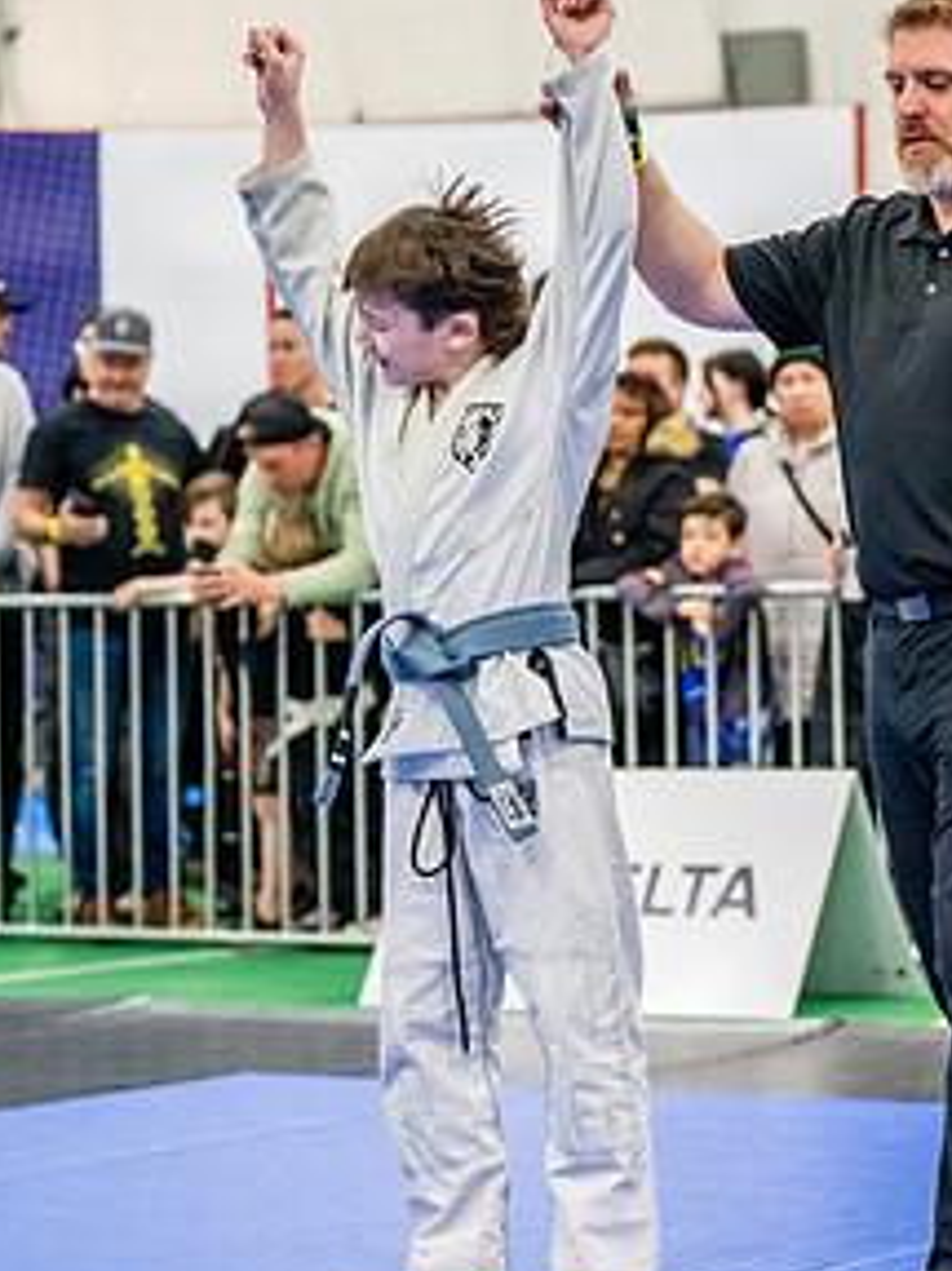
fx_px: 4991
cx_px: 974
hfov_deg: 10.8
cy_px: 556
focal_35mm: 136
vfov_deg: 14.5
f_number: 2.8
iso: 5000
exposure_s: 1/500
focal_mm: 70
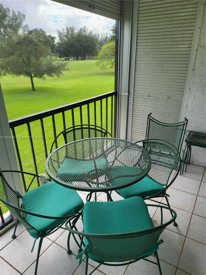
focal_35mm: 24
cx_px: 103
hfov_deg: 56.8
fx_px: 190
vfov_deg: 71.6
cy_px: 138
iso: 40
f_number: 1.8
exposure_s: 1/287
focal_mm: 5
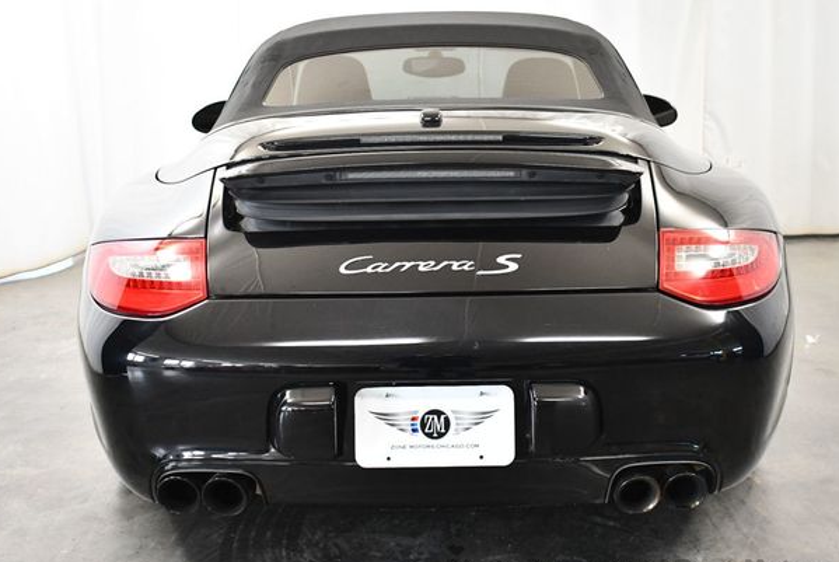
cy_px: 299
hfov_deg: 41.9
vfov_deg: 28.7
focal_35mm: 47
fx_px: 1097
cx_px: 430
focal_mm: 22
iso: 2200
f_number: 3.8
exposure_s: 1/125
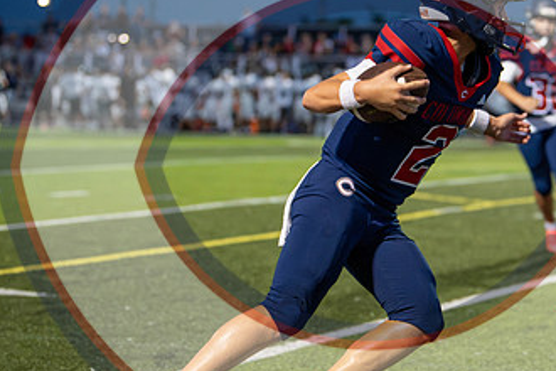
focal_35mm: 123
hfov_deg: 16.6
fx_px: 1900
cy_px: 166
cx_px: 364
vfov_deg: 11.1
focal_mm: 70
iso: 10000
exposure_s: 1/1000
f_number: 2.8
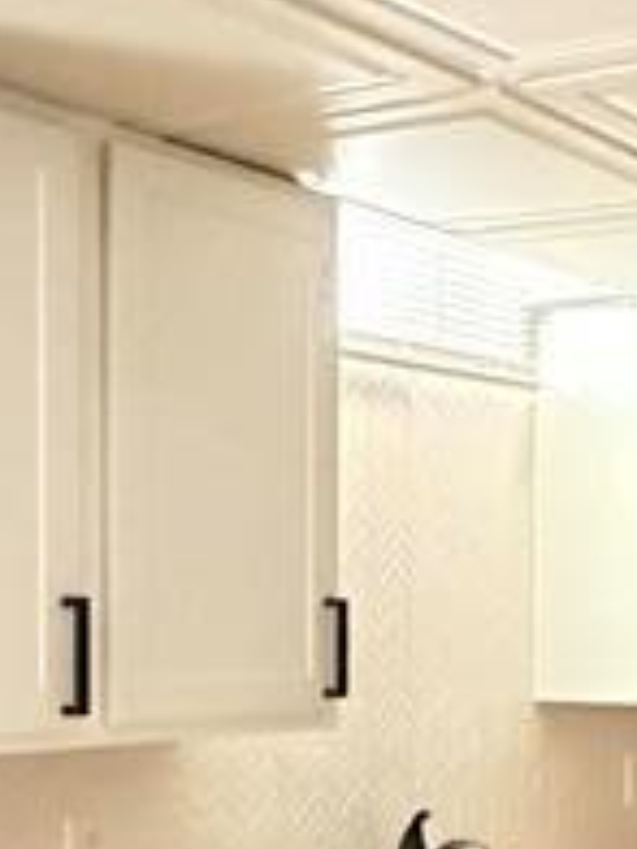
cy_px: 693
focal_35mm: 73
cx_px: 728
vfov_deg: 26.1
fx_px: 1791
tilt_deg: -2.7
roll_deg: -0.6
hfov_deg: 19.2
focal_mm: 2.22
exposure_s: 1/15
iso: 3200
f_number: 2.2
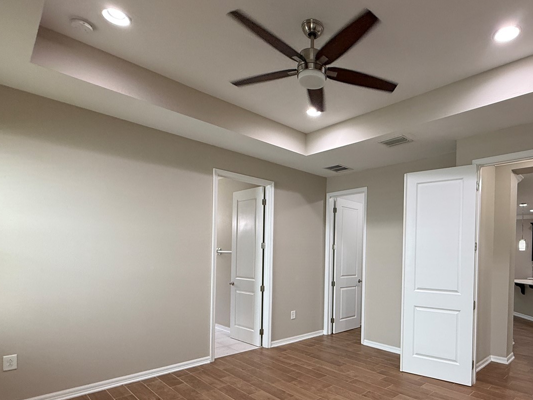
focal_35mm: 21
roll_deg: -1.7
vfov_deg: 62.2
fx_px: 323
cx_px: 347
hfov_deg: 77.0
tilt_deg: -0.1
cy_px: 260
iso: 200
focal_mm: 2.22
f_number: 2.2
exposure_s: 1/120
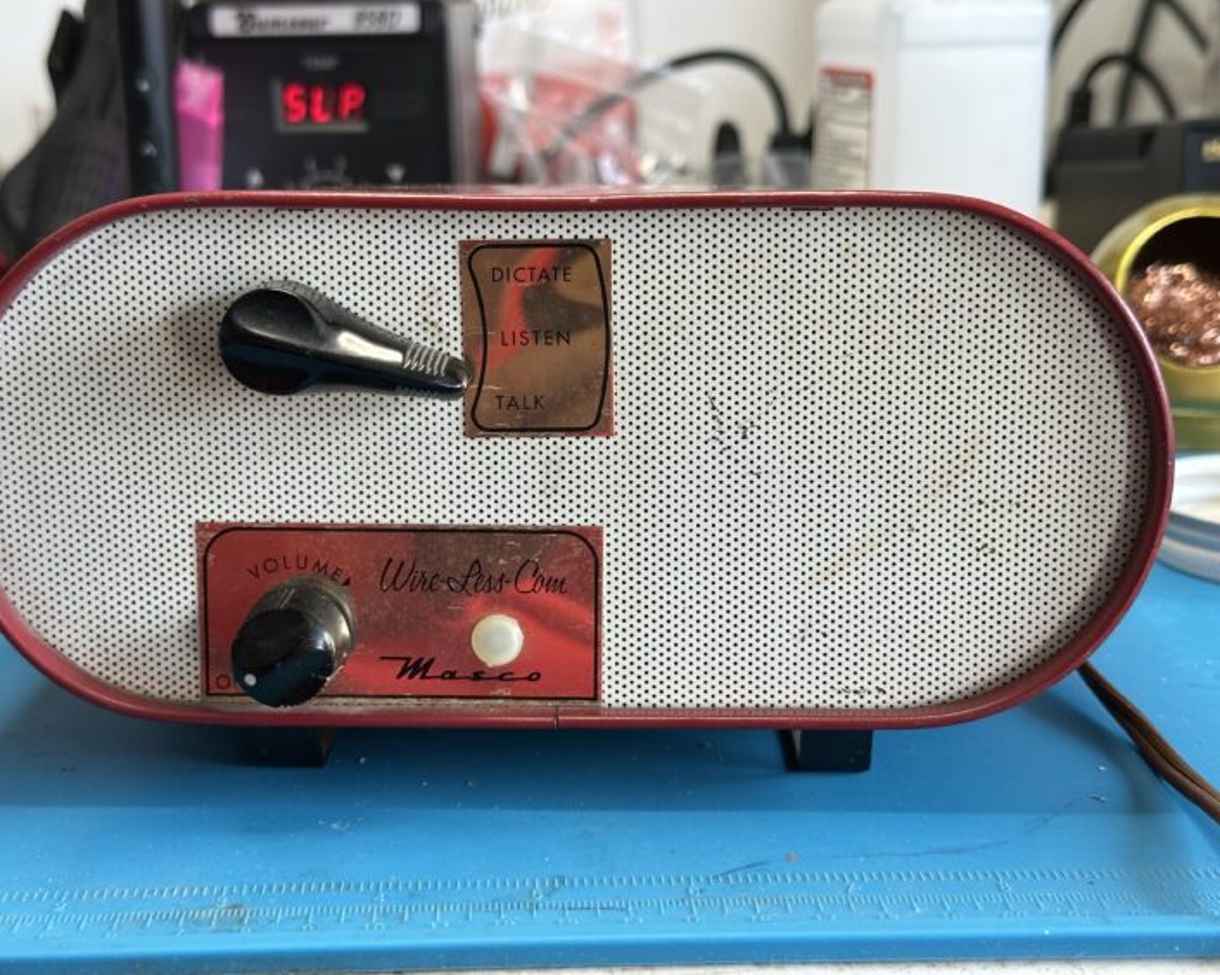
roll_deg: +0.4
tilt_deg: -15.6
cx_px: 584
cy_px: 484
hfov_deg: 36.7
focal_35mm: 51
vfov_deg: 29.7
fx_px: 1840
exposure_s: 1/120
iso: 64
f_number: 1.78
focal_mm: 6.86
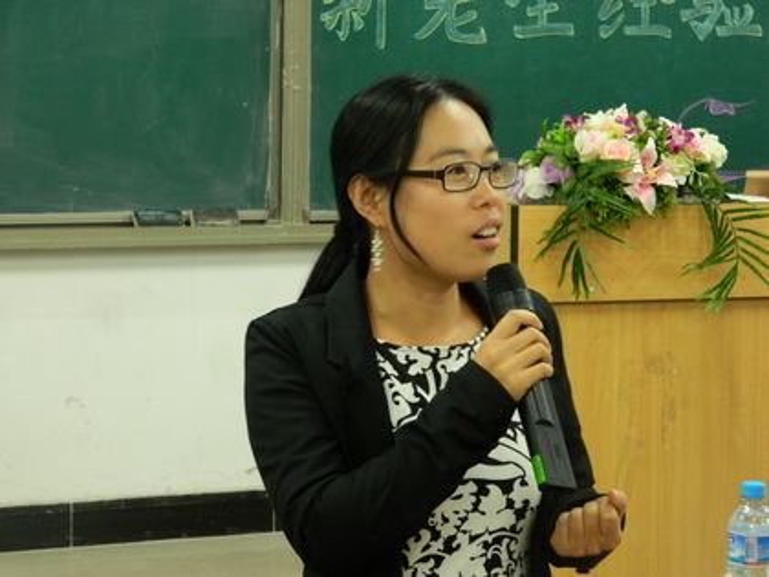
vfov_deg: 14.4
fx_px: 2288
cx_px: 384
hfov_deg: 19.1
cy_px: 288
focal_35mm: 103
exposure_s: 1/13
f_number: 4.5
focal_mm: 18.6
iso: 400
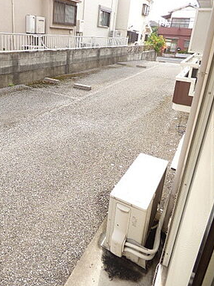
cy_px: 109
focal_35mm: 25
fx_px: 206
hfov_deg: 54.4
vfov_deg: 68.4
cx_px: 82
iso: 100
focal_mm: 3.58
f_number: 2.8
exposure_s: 1/250
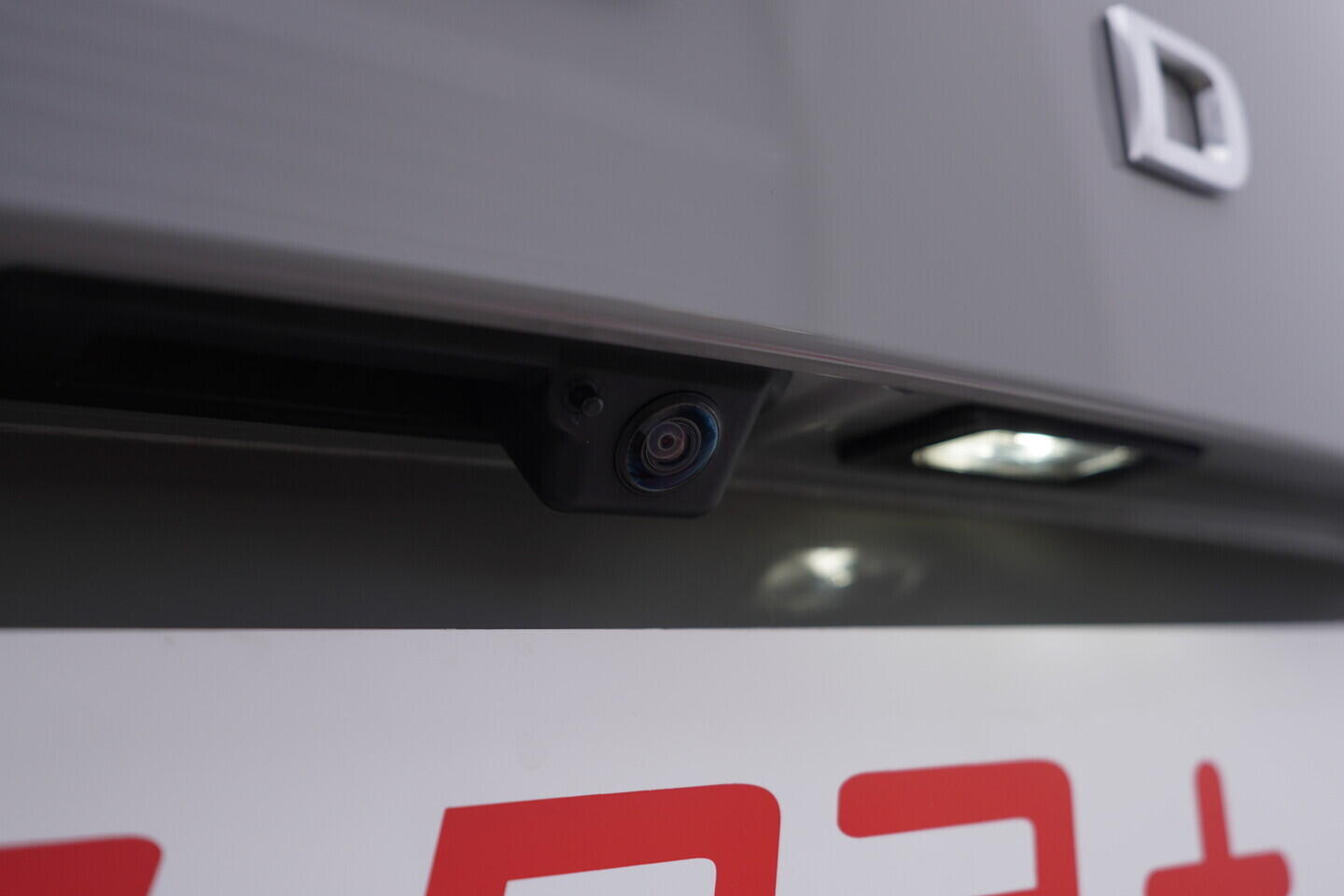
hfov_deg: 53.1
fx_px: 1344
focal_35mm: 36
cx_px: 672
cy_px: 448
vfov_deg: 36.9
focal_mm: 24
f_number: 3.5
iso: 125
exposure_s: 1/60
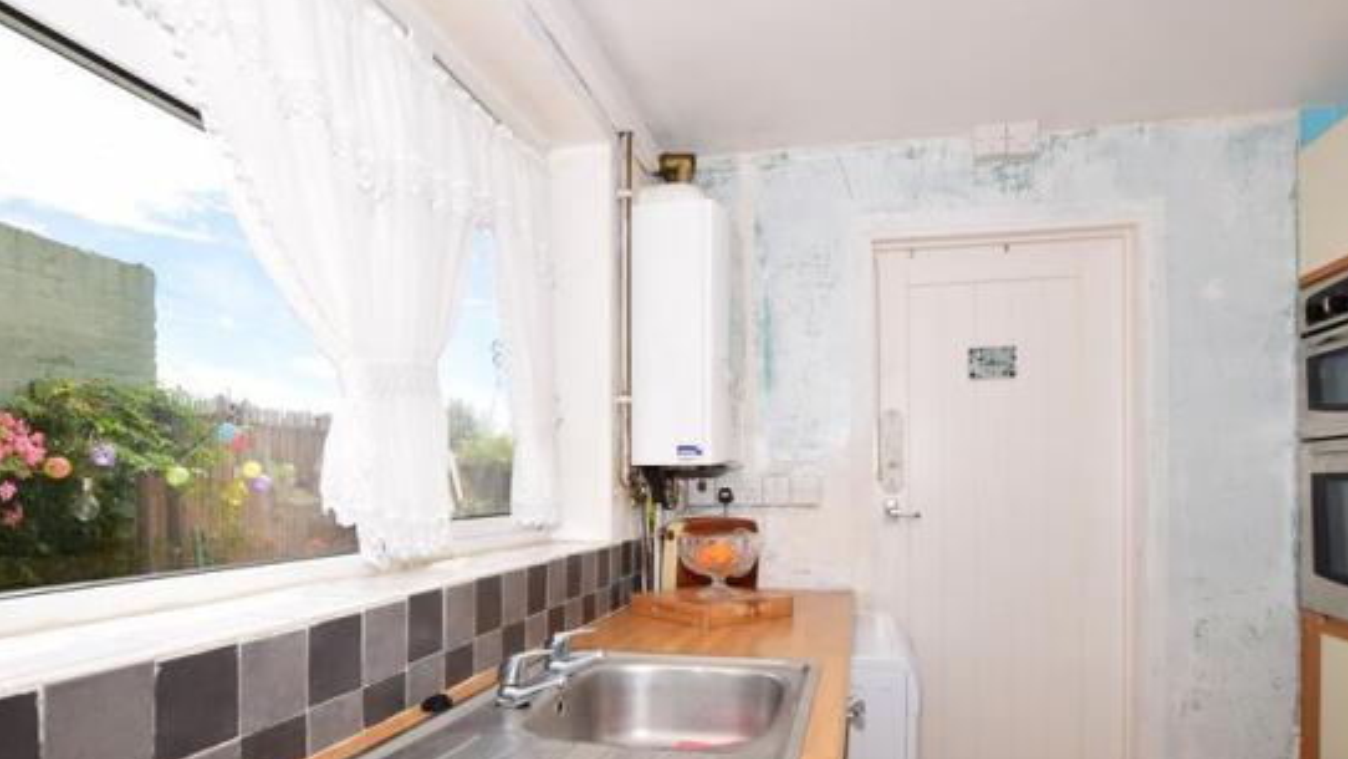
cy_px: 484
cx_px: 691
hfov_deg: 89.5
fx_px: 679
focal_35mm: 19
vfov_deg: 57.5
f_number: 13
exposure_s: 1/200
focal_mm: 10
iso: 200
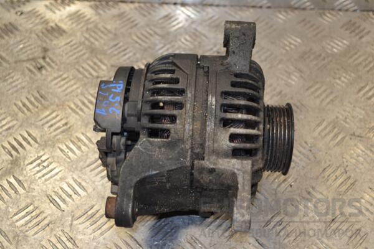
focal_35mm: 48
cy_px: 124
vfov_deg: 28.1
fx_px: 499
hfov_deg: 41.1
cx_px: 187
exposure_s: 1/60
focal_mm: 32
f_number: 4.8
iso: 250
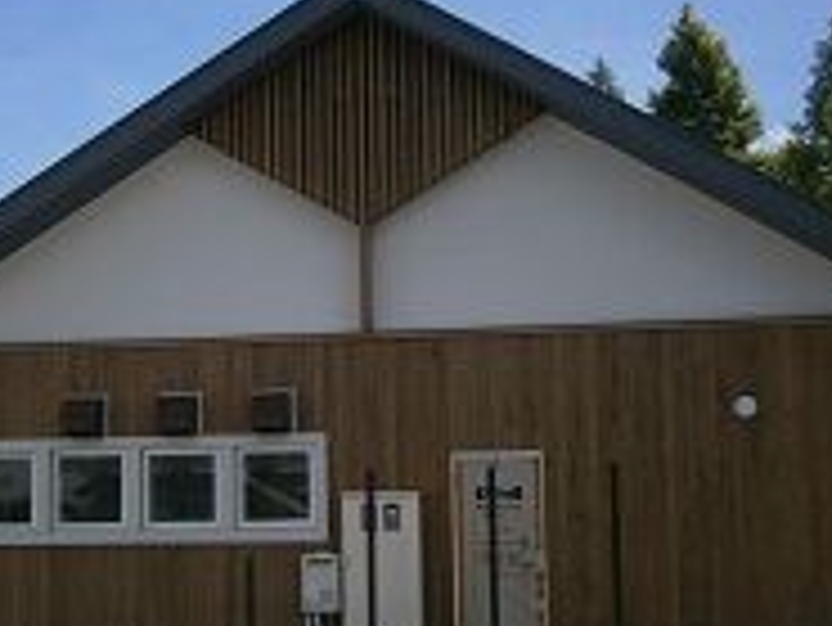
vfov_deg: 26.5
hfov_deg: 34.8
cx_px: 342
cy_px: 383
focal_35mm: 55
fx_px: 1323
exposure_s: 1/1600
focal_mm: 4.7
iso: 80
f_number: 2.8
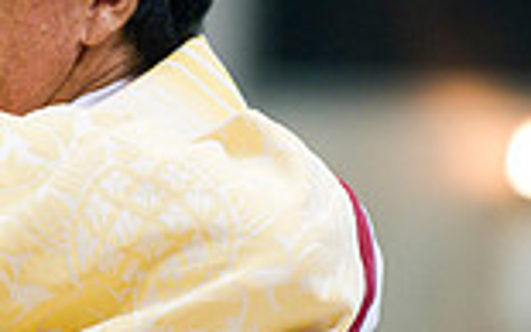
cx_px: 89
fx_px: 11002
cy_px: 164
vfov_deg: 1.7
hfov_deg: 2.8
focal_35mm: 760
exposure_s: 1/125
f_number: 2.8
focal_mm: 200
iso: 2000
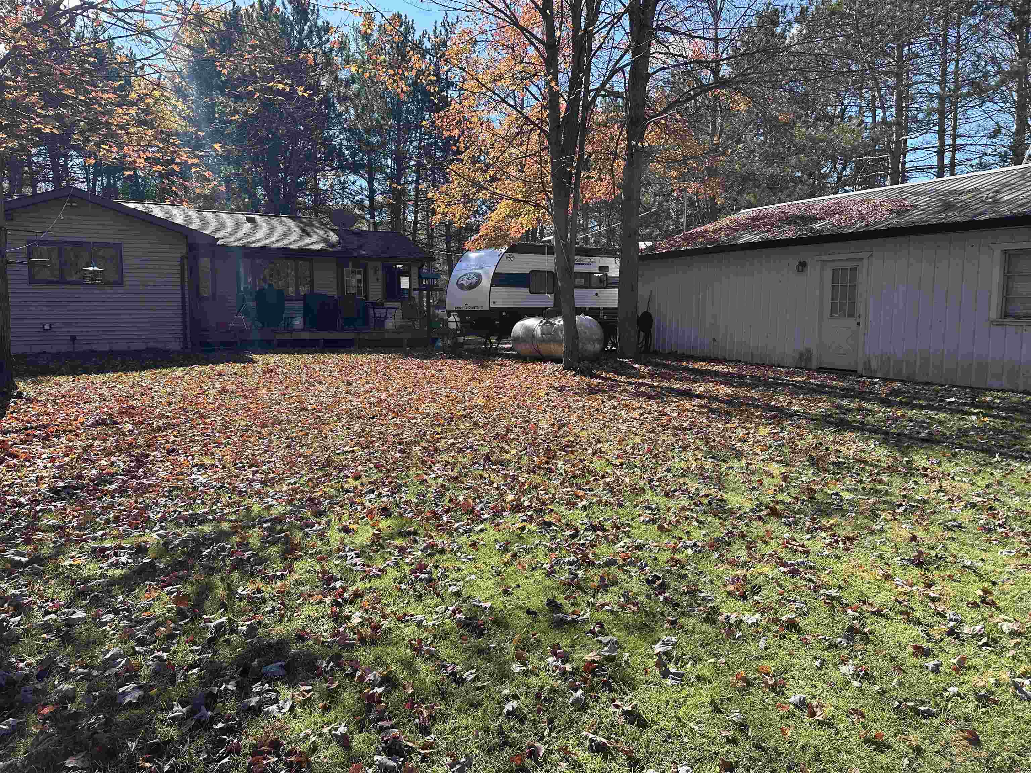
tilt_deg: -5.6
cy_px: 386
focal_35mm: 24
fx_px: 715
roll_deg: -0.7
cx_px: 516
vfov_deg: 56.8
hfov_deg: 71.6
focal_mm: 6.86
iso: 80
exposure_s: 1/1664
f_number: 1.78
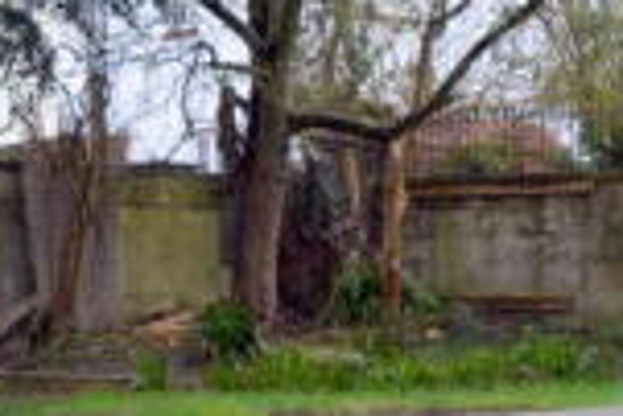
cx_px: 433
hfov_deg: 17.4
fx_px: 2027
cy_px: 498
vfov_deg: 11.5
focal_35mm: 117
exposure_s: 1/125
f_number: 4
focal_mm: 18
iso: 160
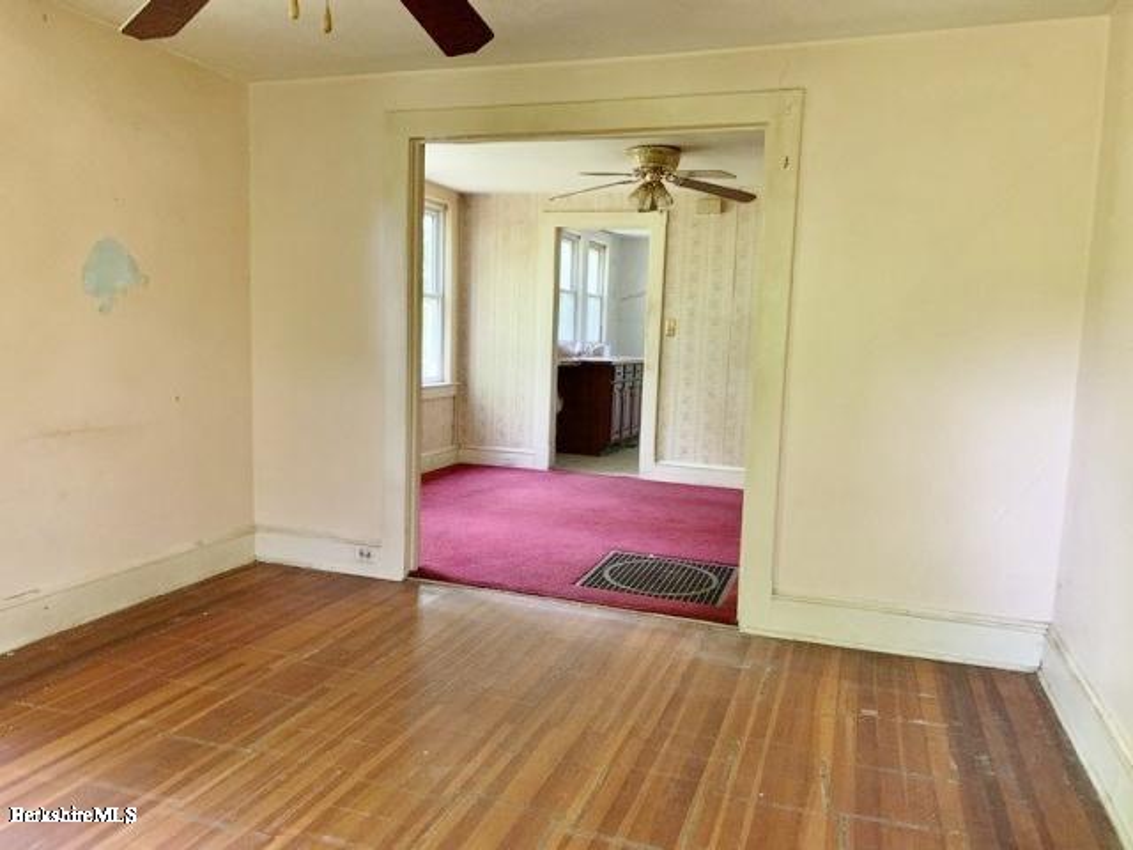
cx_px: 566
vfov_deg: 53.1
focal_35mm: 26
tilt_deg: -4.8
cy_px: 425
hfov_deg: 67.3
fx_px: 851
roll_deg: -1.9
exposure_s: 1/60
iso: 400
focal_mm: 4.25
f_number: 1.8
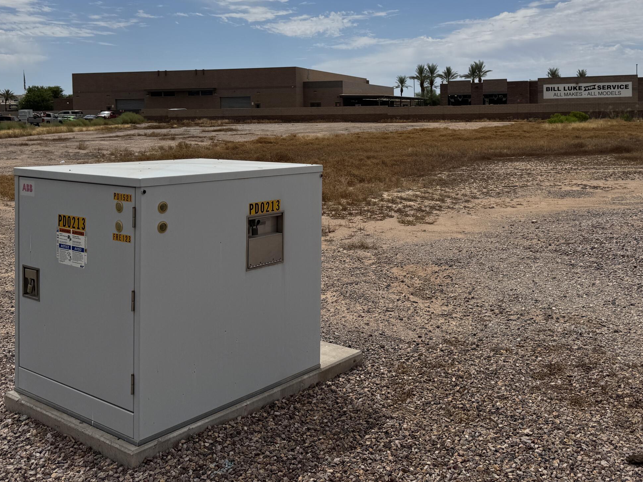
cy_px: 126
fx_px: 687
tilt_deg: -3.1
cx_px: 359
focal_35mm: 37
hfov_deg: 50.0
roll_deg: +0.4
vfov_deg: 37.8
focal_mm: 6.76
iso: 80
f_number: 1.78
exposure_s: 1/12346
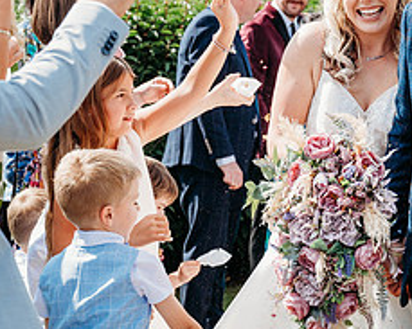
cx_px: 446
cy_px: 101
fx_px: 1706
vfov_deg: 11.0
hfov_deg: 13.5
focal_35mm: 140
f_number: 5
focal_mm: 59
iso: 320
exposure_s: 1/800
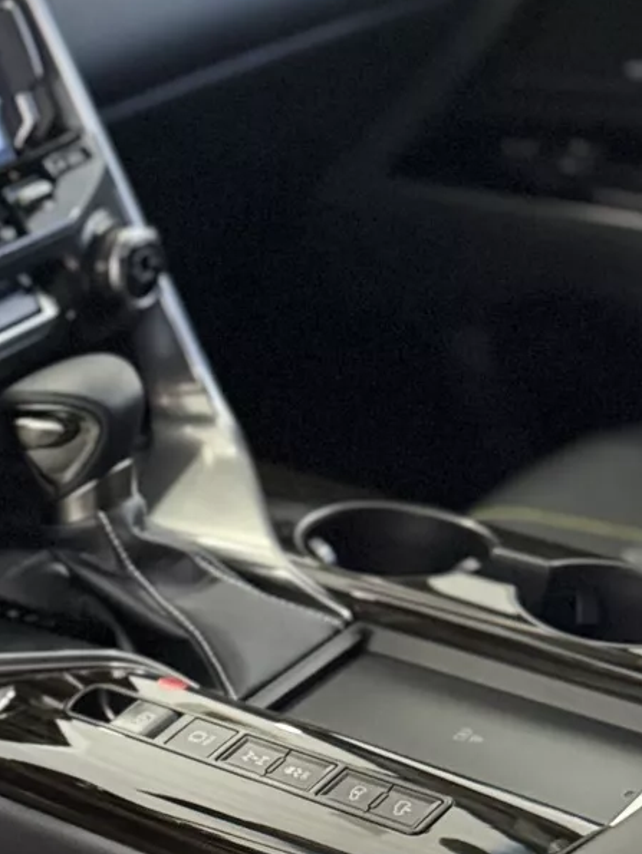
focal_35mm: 86
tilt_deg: -32.7
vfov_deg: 22.4
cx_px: -323
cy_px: 688
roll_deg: +0.7
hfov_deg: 15.8
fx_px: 2124
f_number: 1.78
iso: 800
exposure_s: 1/33
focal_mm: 6.76
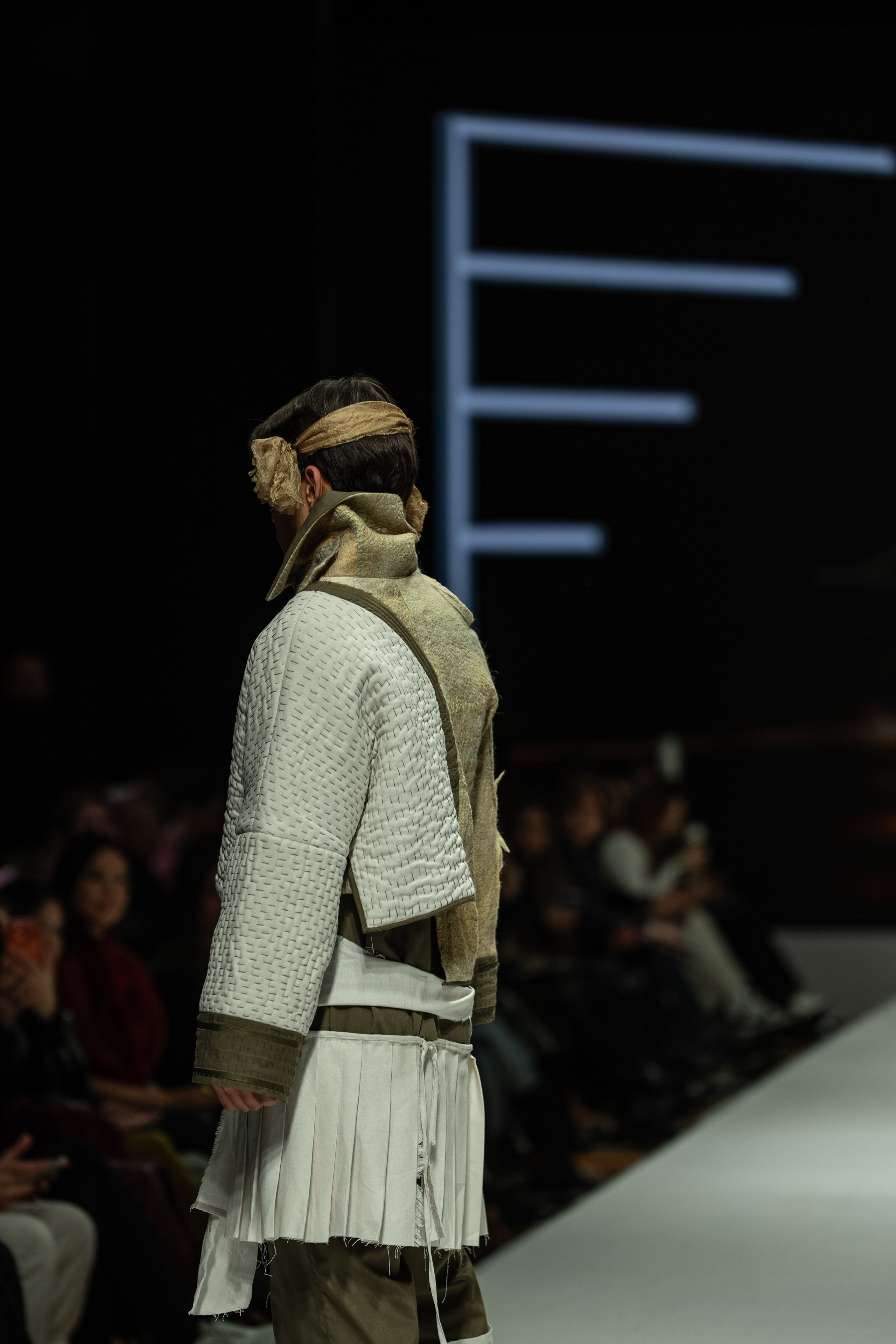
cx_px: 448
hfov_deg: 7.7
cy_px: 672
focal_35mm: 178
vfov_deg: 11.5
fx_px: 6660
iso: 200
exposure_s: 1/250
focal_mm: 178.4
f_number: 3.5
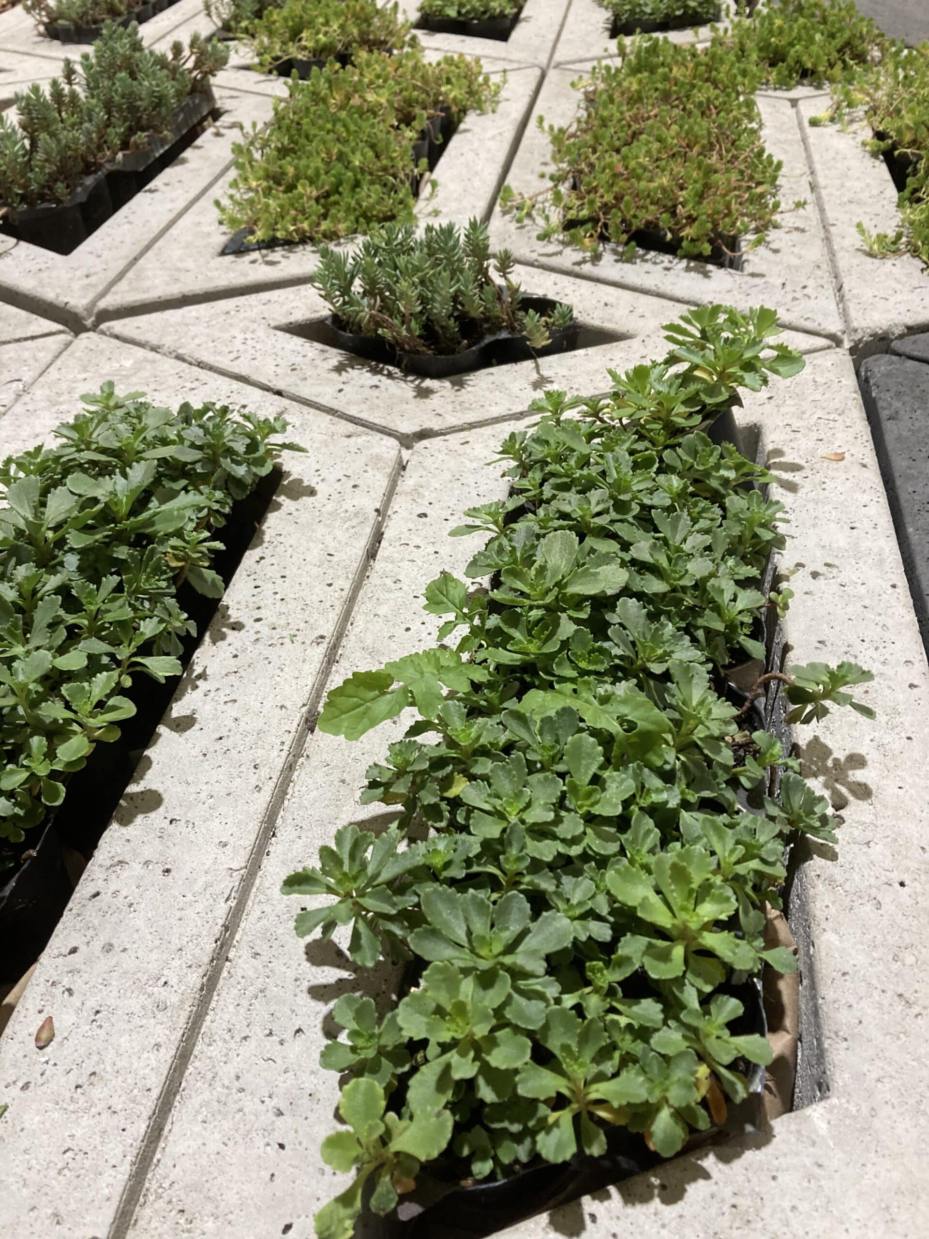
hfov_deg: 49.7
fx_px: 1002
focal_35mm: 28
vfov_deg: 63.4
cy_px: 620
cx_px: 464
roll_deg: +2.1
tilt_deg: -40.1
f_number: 1.8
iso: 125
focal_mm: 3.99
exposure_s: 1/50
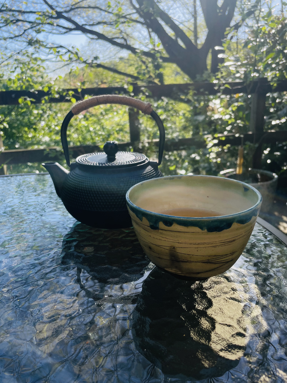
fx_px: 287
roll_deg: +2.8
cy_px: 192
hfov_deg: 53.1
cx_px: 144
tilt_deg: -19.1
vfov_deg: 67.3
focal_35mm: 26
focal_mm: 4.2
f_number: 1.6
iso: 50
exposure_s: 1/932
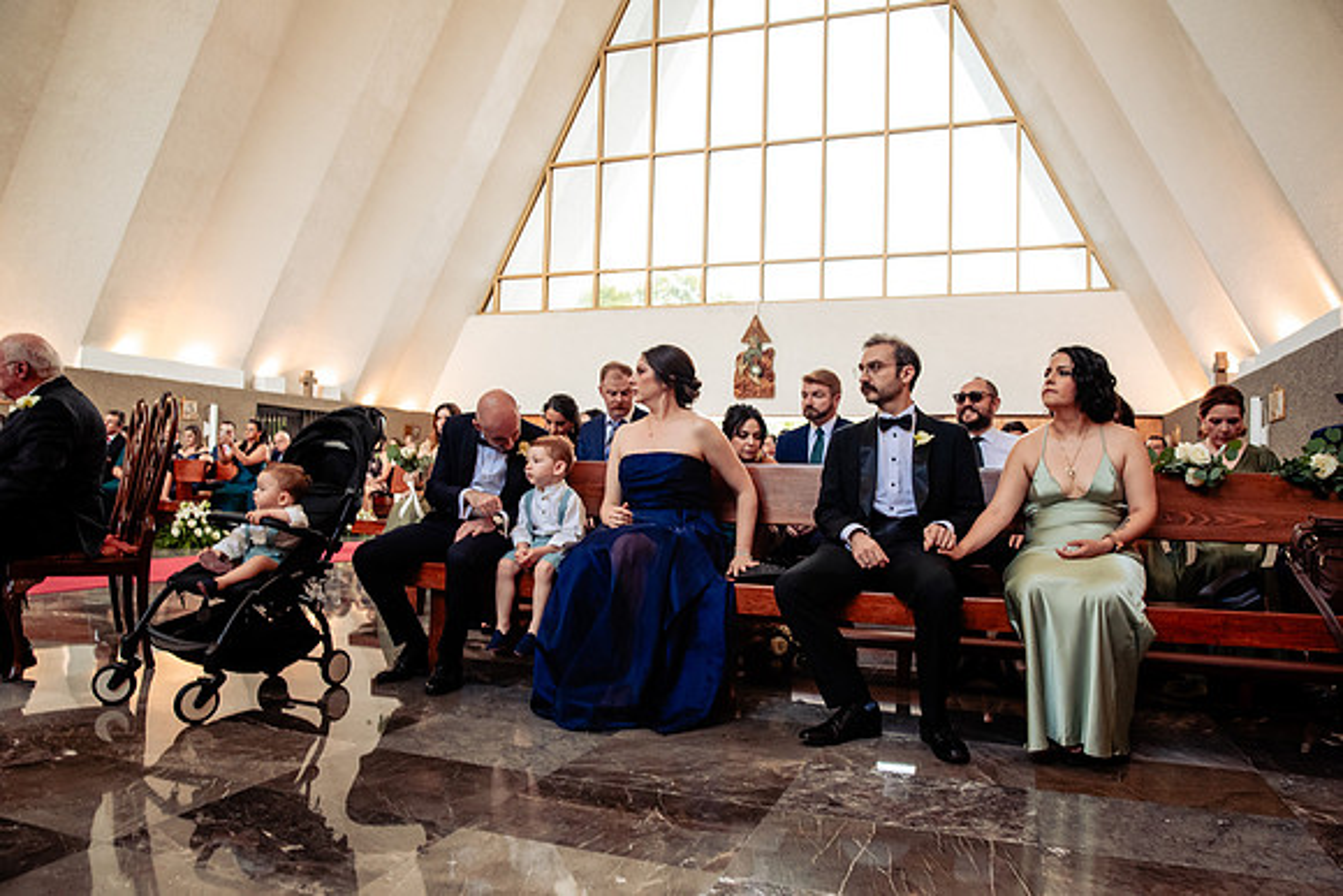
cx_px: 672
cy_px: 448
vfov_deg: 53.2
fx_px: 896
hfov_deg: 73.7
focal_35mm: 24
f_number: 4.5
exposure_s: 1/125
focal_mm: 24
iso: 1600
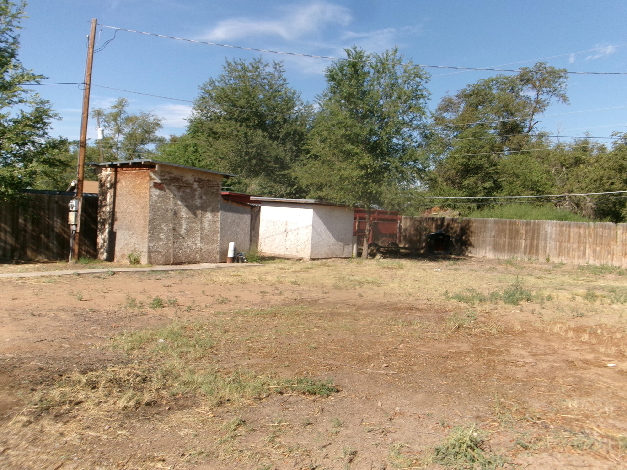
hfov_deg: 56.8
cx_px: 316
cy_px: 232
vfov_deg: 44.2
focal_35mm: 32
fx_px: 580
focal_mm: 5.1
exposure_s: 1/140
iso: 100
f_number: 10.8
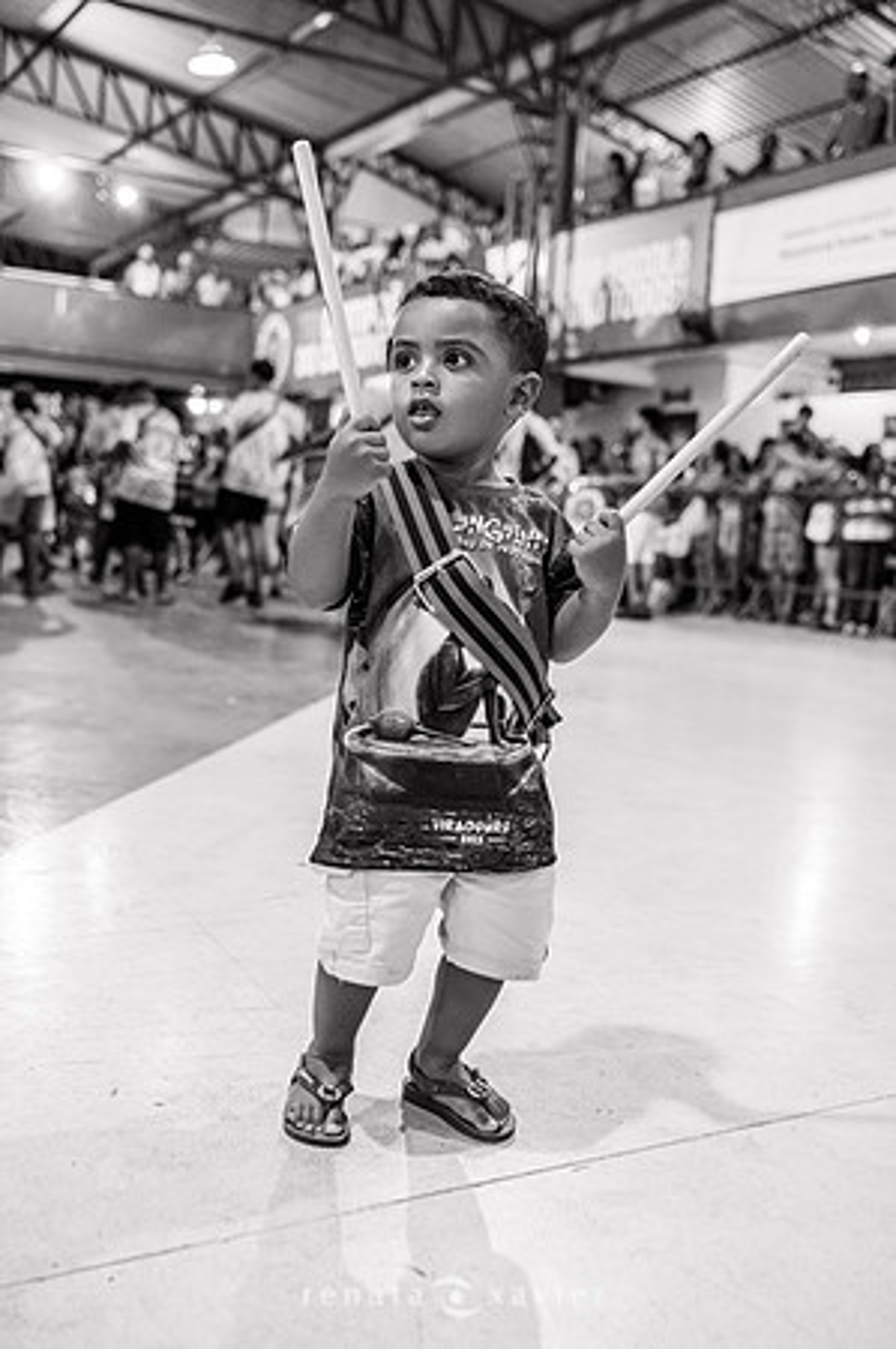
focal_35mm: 36
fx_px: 1347
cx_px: 448
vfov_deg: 53.2
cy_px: 674
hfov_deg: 36.8
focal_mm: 24
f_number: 1.8
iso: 800
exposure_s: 1/200
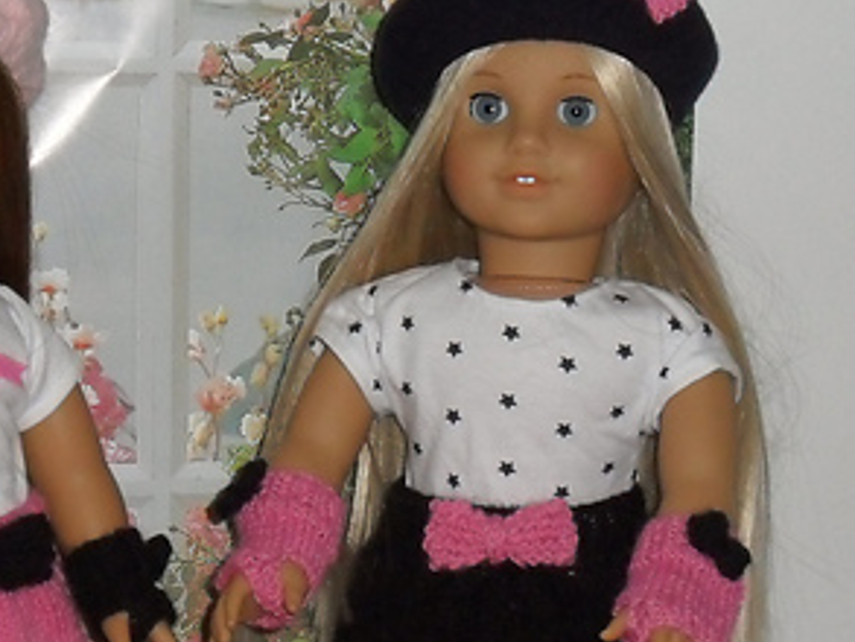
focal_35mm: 96
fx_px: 2372
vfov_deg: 15.3
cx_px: 260
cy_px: 484
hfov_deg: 20.3
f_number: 4.5
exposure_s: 1/45
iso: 400
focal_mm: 7.8
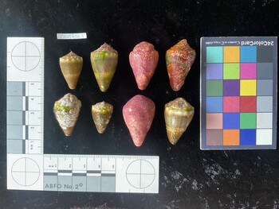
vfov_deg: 48.3
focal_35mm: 29
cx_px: 140
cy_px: 104
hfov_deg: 61.6
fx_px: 234
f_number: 1.8
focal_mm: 3
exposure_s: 1/40
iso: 250
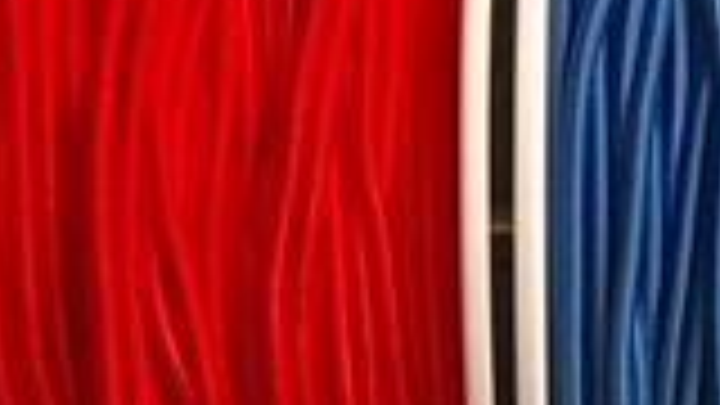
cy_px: 792
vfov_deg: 9.1
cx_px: 774
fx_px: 2406
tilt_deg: -14.0
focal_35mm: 126
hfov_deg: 16.6
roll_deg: -1.2
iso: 200
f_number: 2.2
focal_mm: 4.15
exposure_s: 1/17
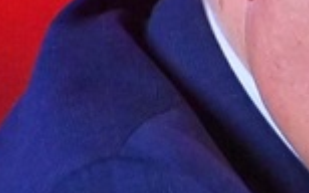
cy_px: 143
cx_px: 758
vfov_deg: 0.6
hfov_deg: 0.9
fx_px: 20020
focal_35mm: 2379
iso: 5000
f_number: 2.8
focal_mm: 200
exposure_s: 1/500
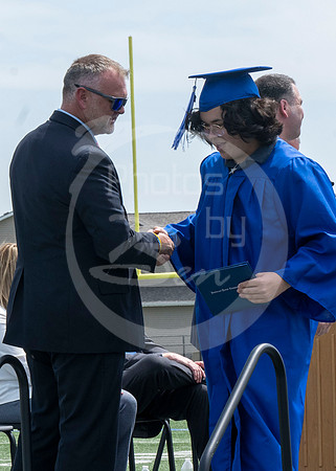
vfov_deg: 9.3
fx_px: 2910
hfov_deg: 6.6
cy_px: 213
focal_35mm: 218
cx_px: 61
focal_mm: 70
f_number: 13
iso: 200
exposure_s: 1/250
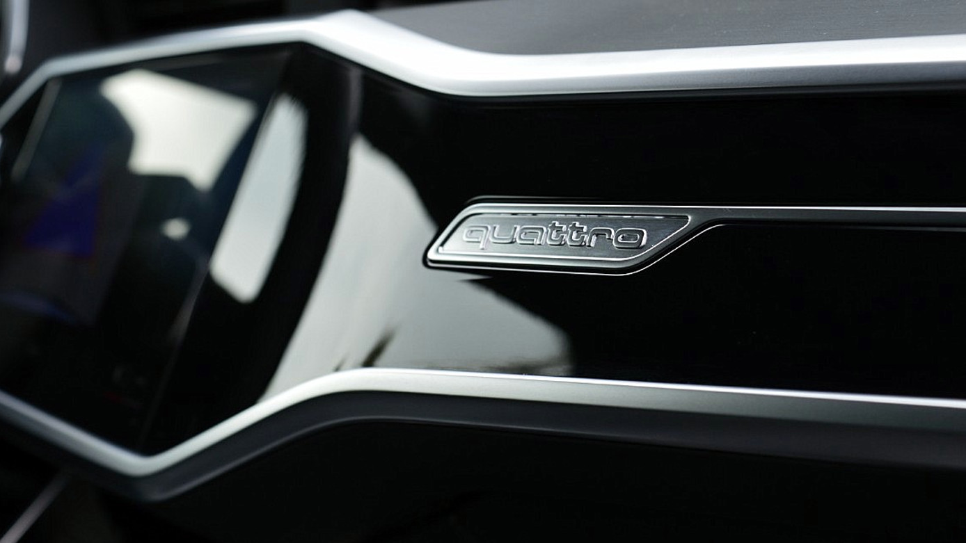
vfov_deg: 15.9
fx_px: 1947
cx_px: 481
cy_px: 229
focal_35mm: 76
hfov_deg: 27.9
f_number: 8
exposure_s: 1/60
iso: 450
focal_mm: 48
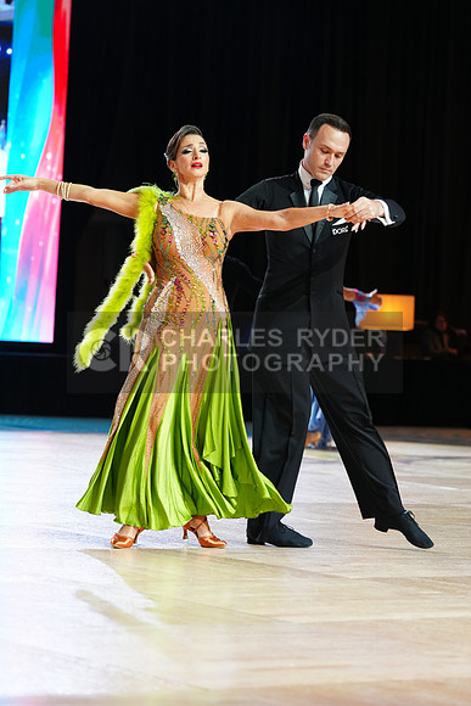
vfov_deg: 15.6
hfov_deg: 10.5
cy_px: 353
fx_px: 2569
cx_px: 236
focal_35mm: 131
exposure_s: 1/250
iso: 2500
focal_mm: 131
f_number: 4
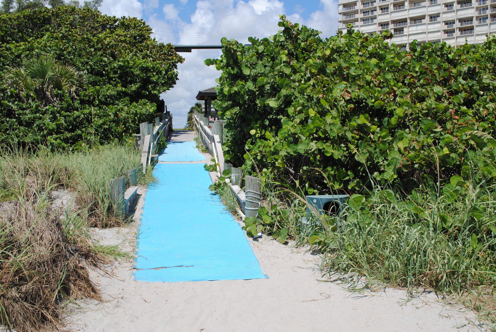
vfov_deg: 37.0
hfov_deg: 53.1
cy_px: 166
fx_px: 497
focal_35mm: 36
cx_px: 248
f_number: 8
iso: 100
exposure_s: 1/250
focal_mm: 24
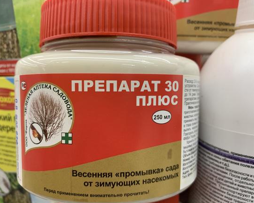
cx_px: 119
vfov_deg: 51.5
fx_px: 210
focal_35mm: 28
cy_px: 102
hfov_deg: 62.2
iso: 100
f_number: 1.8
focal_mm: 4.25
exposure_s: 1/70
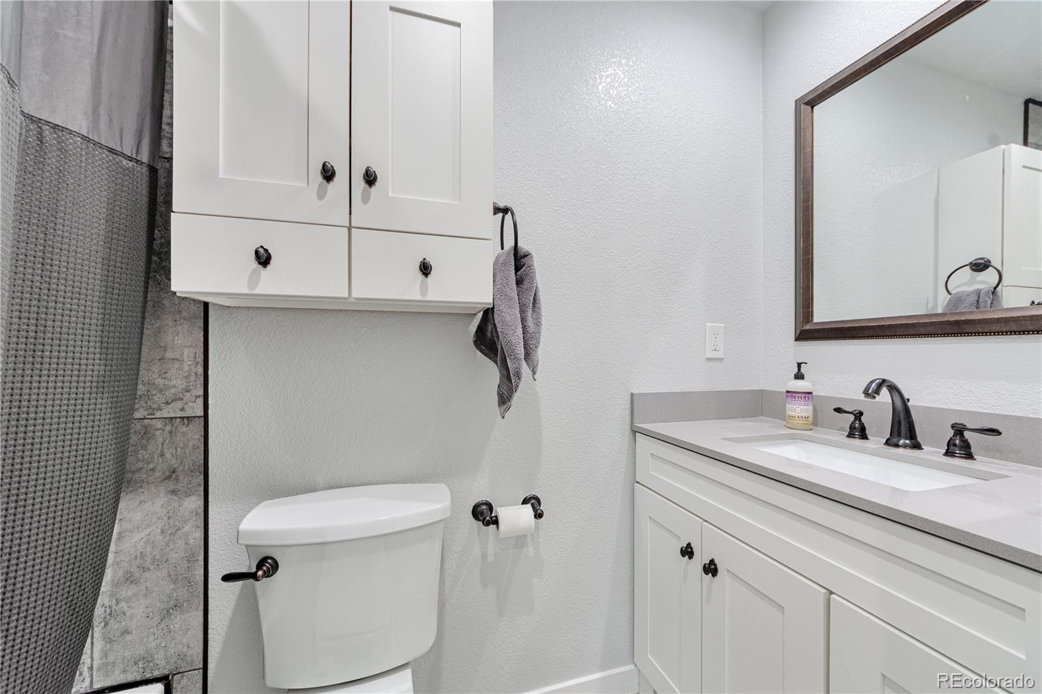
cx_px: 521
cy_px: 347
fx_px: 347
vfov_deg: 90.0
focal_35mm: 12
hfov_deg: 112.6
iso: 250
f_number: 8
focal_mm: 8
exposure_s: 1/5
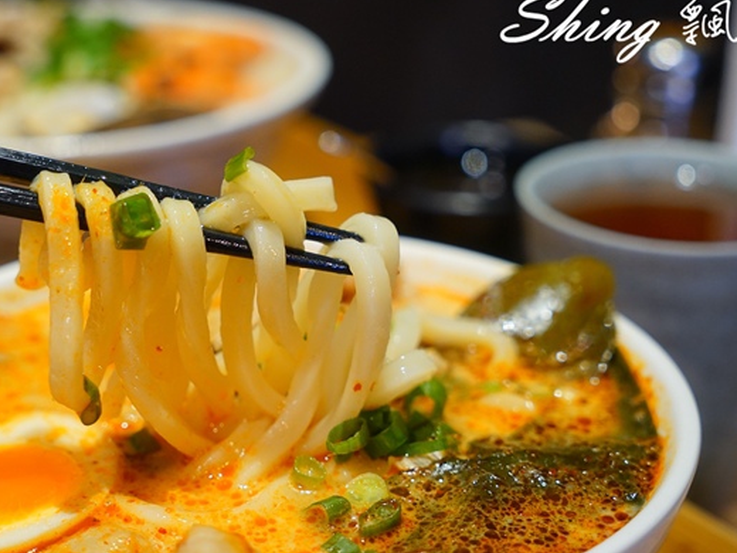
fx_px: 1512
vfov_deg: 20.7
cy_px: 335
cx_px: 275
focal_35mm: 71
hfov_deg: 27.3
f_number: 4
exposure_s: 1/60
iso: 1000
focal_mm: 48
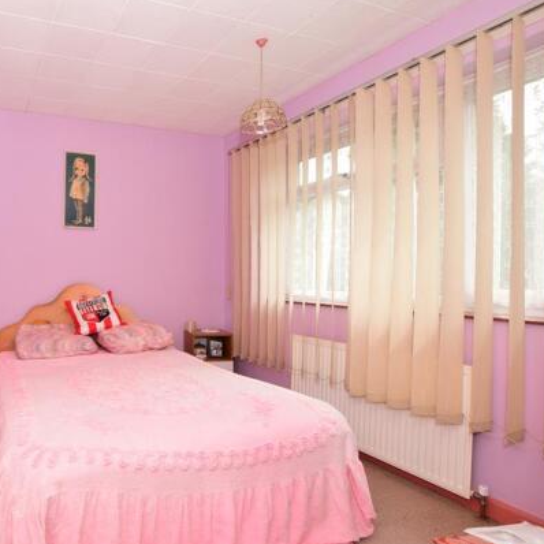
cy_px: 273
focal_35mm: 21
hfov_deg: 65.8
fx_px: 373
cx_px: 111
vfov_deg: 72.1
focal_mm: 10
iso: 400
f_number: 7.1
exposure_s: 1/125
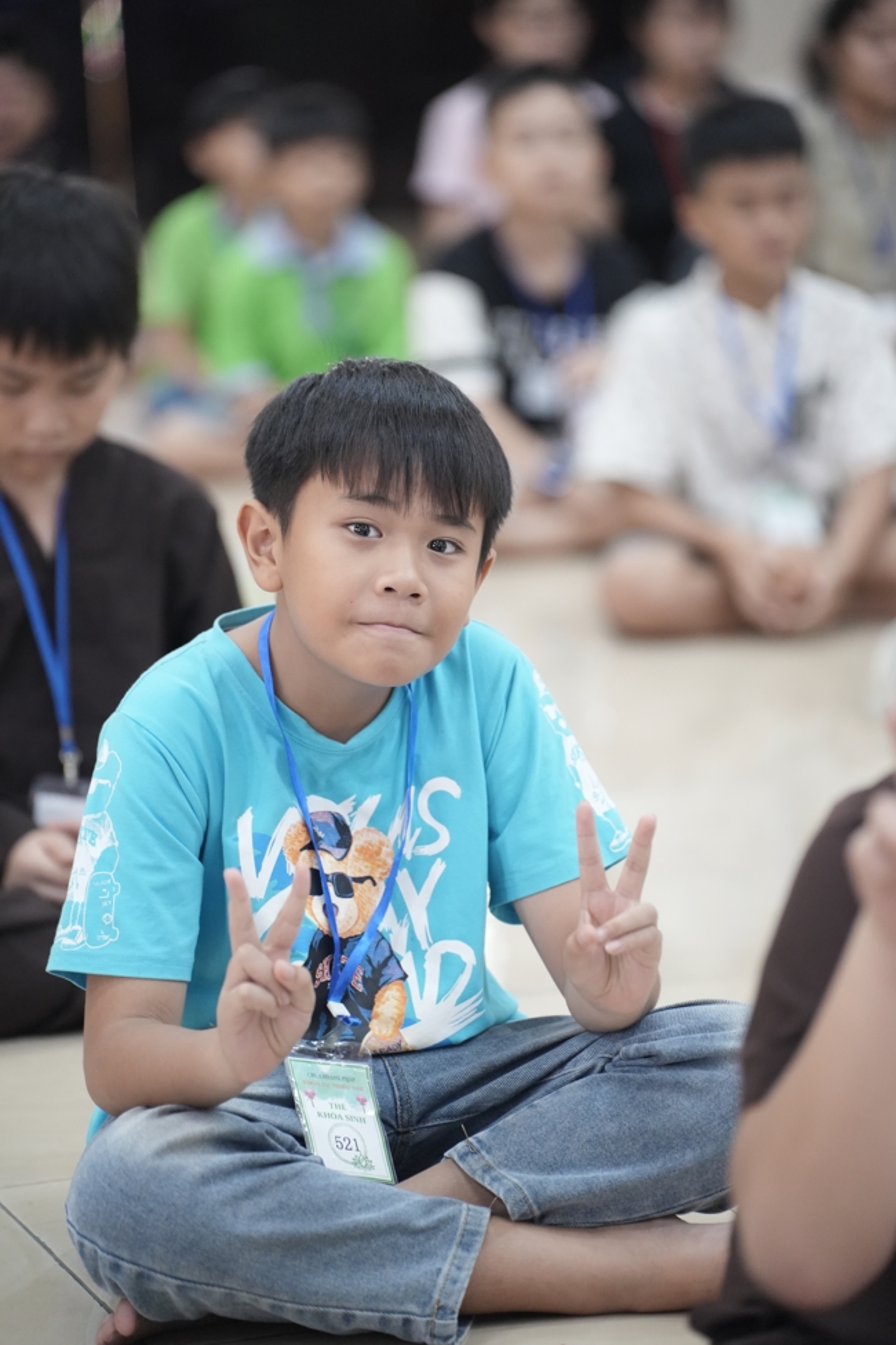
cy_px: 672
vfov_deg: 13.7
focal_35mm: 150
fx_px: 5600
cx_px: 448
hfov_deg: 9.1
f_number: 2.8
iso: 4000
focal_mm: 150
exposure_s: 1/160
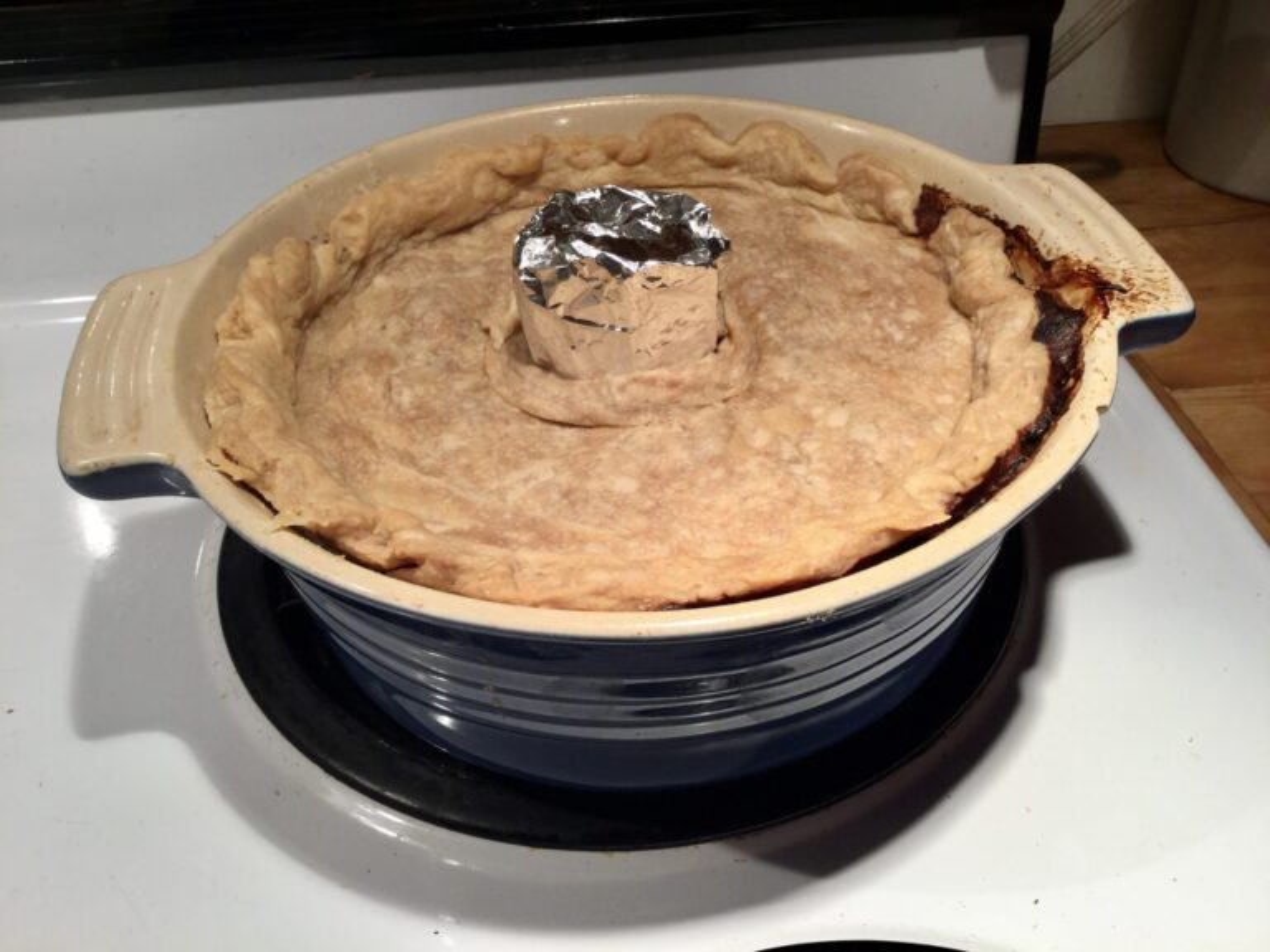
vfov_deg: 45.4
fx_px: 1137
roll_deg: +2.1
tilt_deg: -39.5
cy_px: 476
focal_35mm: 31
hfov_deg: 58.4
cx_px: 635
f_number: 2.4
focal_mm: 3.3
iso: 32
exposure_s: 1/60
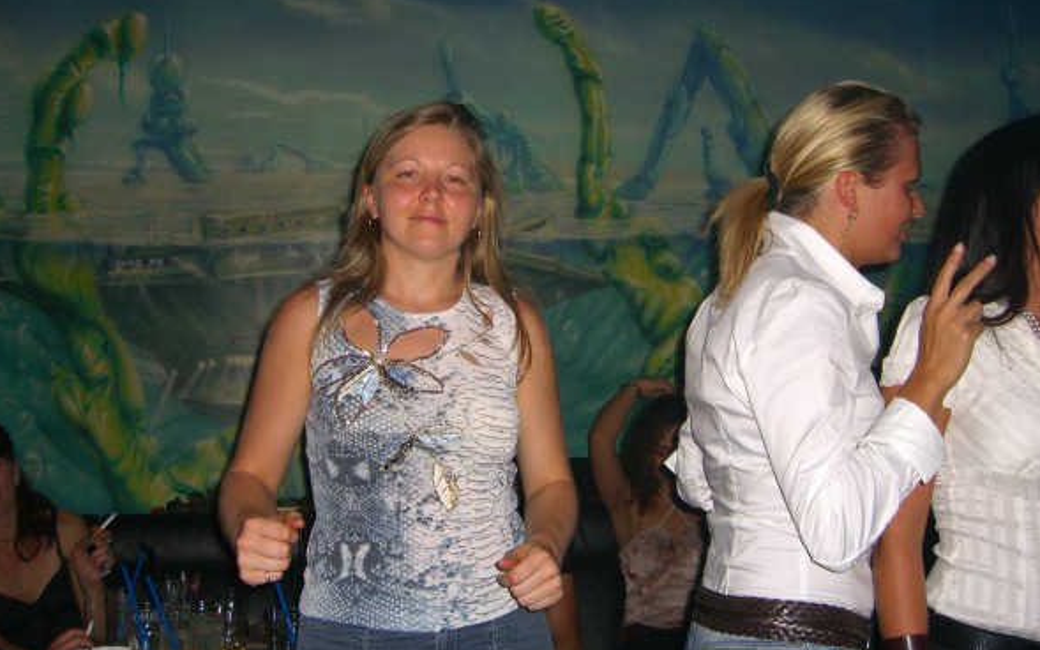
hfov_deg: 48.2
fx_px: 1162
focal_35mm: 41
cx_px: 524
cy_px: 276
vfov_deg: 31.2
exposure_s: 1/60
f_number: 2.8
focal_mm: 7.9
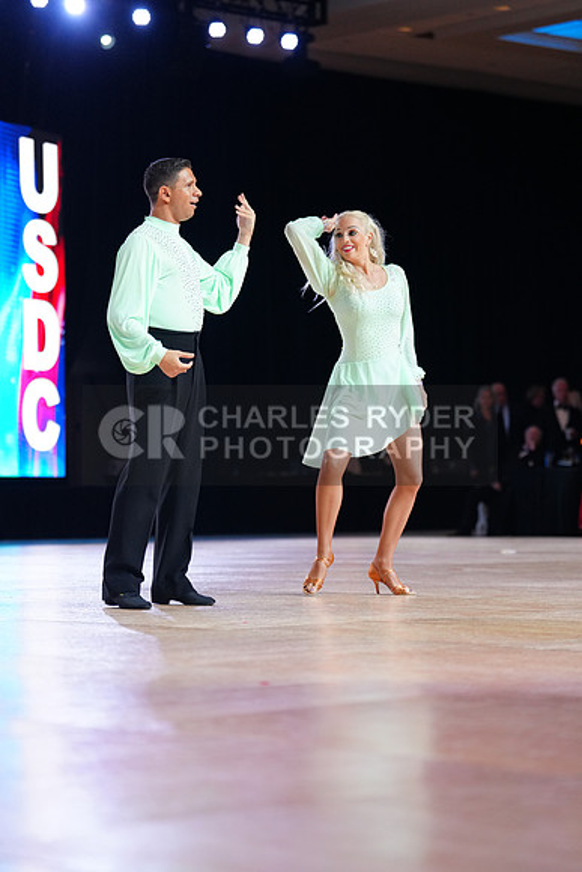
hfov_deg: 13.7
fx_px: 2423
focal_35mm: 100
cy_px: 436
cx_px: 291
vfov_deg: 20.4
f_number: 2.8
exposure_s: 1/500
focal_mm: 100
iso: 2000
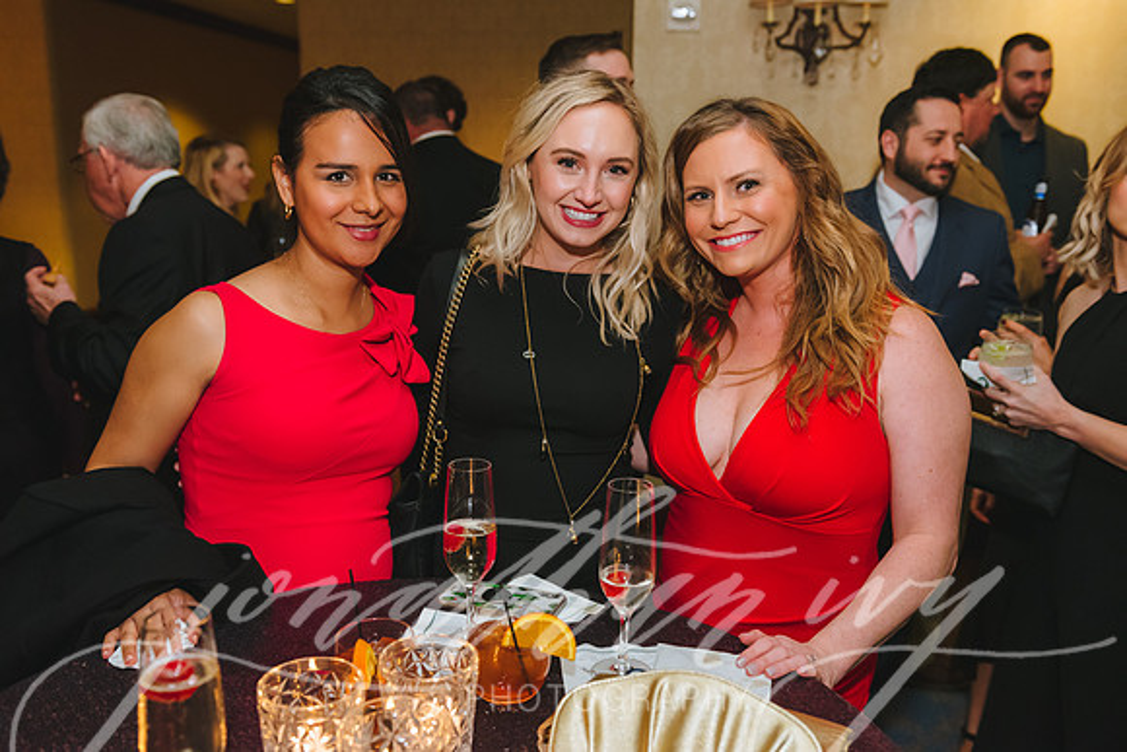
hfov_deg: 58.7
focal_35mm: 32
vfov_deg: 41.1
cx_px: 564
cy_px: 376
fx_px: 1002
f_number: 4
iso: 3200
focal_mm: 32
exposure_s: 1/160
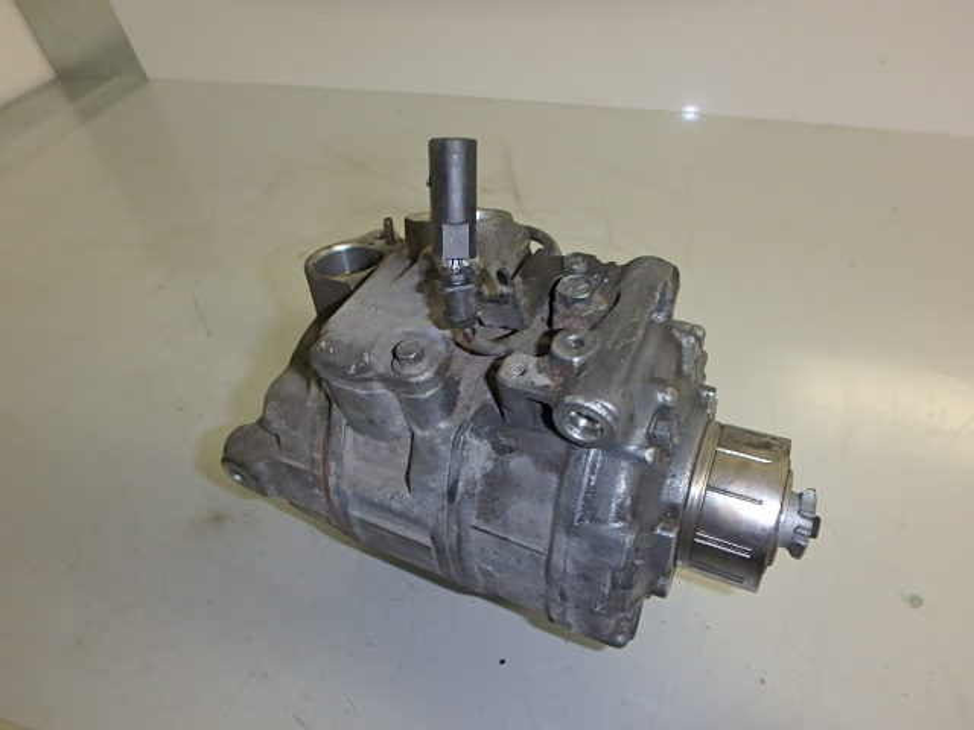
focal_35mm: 21
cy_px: 365
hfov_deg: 79.0
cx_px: 487
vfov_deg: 63.4
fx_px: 591
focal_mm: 3.7
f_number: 3.5
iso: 320
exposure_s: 1/50
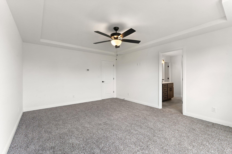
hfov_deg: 98.9
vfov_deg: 75.8
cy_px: 77
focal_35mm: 15
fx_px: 99
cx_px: 116
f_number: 10
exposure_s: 1/6
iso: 320
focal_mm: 15.4
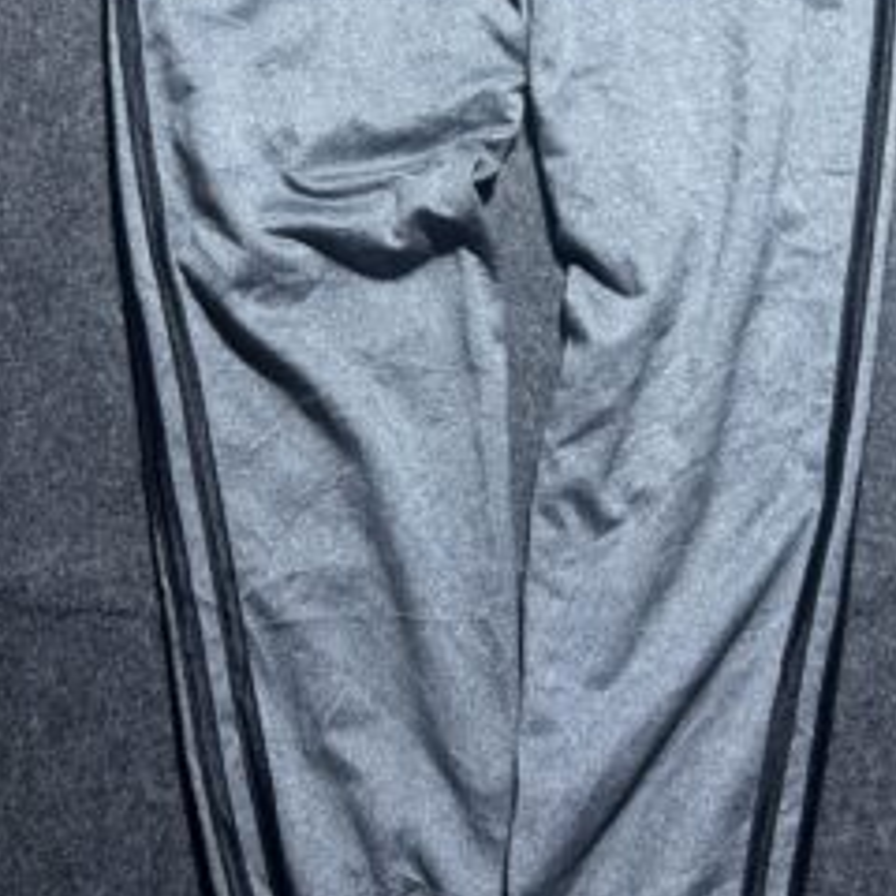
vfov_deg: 32.7
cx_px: 485
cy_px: 222
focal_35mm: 51
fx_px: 1494
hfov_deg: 33.4
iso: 80
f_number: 1.5
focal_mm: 5.7
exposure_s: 1/50
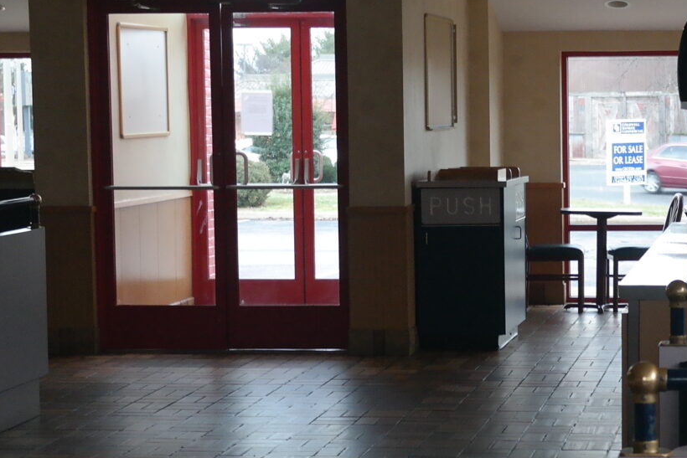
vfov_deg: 13.3
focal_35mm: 103
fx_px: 1966
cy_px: 248
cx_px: 602
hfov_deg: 19.5
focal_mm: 22
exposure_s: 1/40
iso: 800
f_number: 3.5
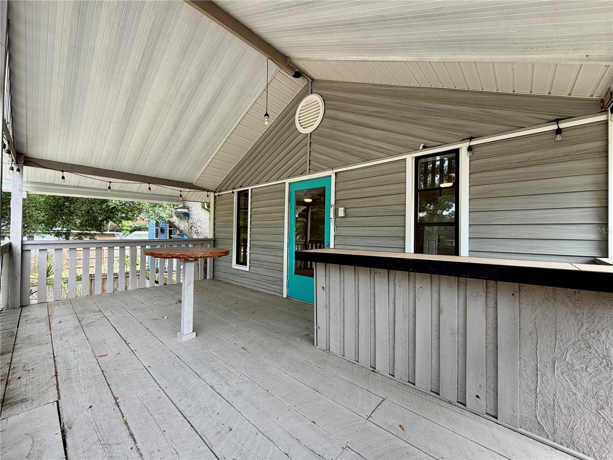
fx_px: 248
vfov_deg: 85.7
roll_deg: -0.6
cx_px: 306
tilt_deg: +0.6
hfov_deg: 102.1
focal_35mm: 14
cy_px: 230
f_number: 2.2
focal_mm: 2.22
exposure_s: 1/162
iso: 40
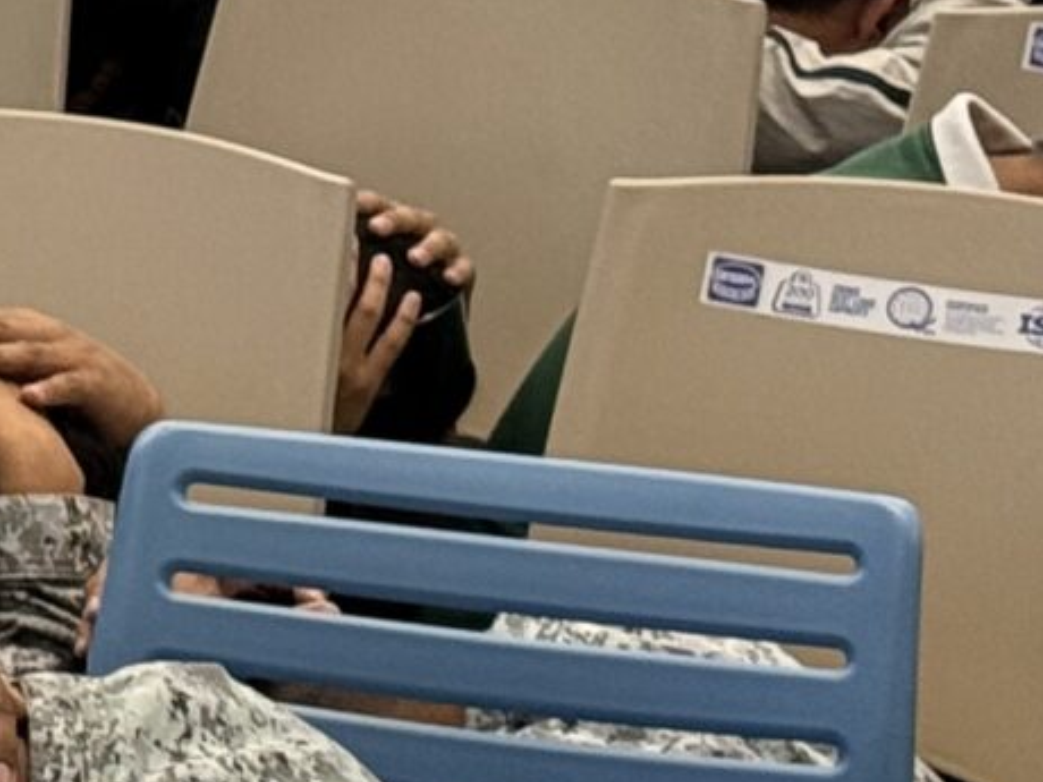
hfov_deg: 6.9
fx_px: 8045
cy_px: 231
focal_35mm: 267
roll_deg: -0.9
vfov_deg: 5.6
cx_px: -1671
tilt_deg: -10.9
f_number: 1.78
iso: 100
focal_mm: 6.76
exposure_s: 1/60
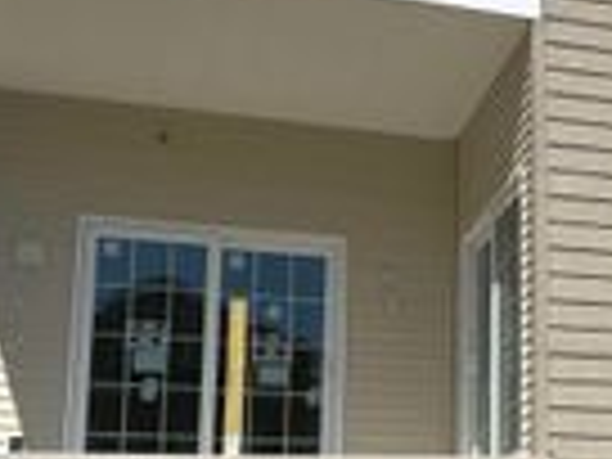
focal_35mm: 88
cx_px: 788
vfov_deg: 16.7
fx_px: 1556
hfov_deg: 20.4
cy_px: 340
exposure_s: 1/7576
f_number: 1.78
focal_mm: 6.86
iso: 80
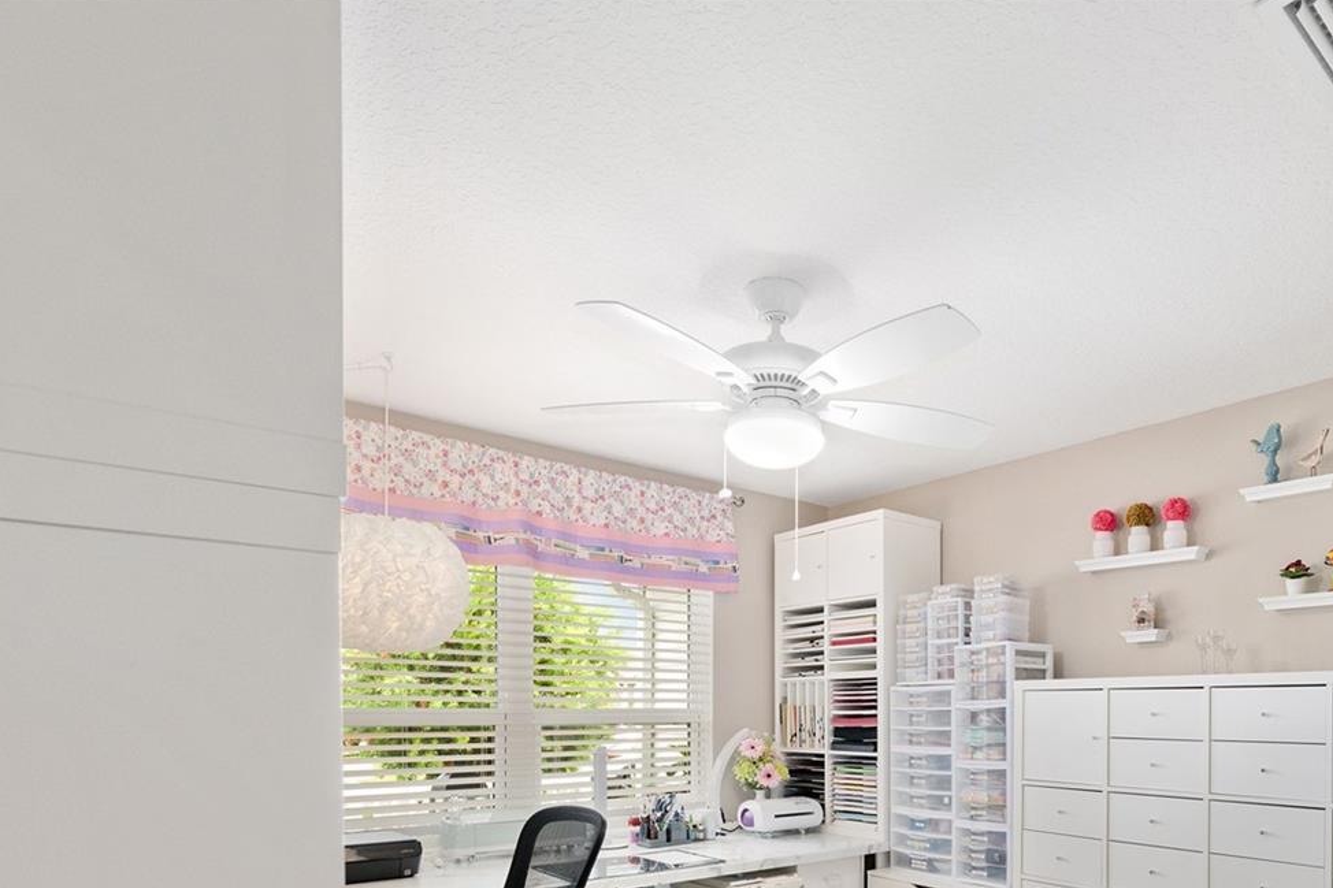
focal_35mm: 23
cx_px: 842
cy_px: 721
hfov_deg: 74.7
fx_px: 851
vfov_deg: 51.4
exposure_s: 1/20
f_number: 8
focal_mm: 14
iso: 400
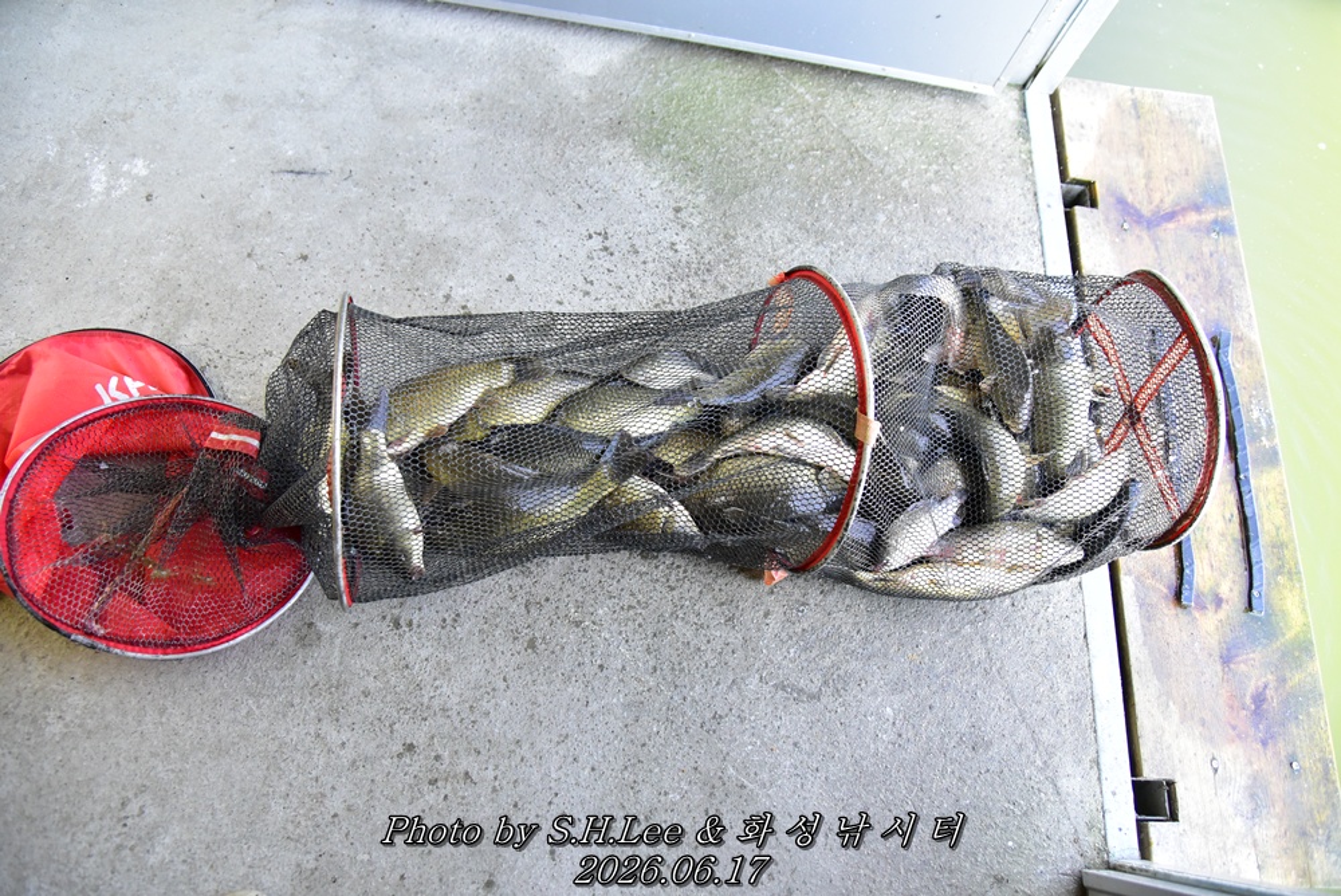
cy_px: 448
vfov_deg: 53.2
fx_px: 894
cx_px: 670
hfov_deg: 73.7
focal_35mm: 24
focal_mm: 24
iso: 3200
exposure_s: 1/1000
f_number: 4
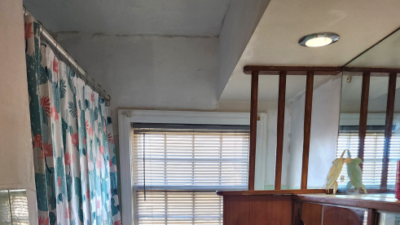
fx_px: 361
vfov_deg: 31.0
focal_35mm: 34
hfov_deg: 58.0
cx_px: 202
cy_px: 246
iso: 250
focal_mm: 6.4
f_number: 1.8
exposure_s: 1/120
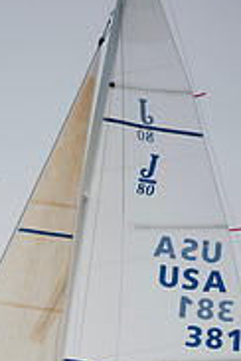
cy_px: 436
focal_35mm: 982
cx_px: -29
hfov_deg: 1.4
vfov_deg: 2.1
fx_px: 9860
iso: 500
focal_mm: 400
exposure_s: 1/1600
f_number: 4
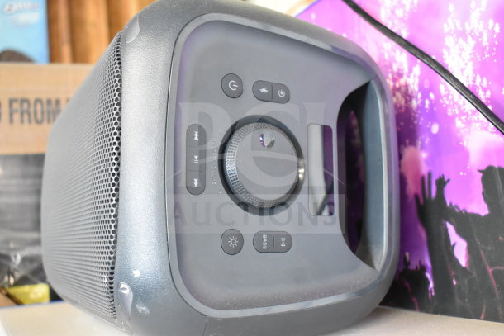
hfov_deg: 47.9
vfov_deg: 33.0
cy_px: 168
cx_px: 252
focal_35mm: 40
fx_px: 567
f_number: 4
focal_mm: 27
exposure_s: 1/40
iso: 4000
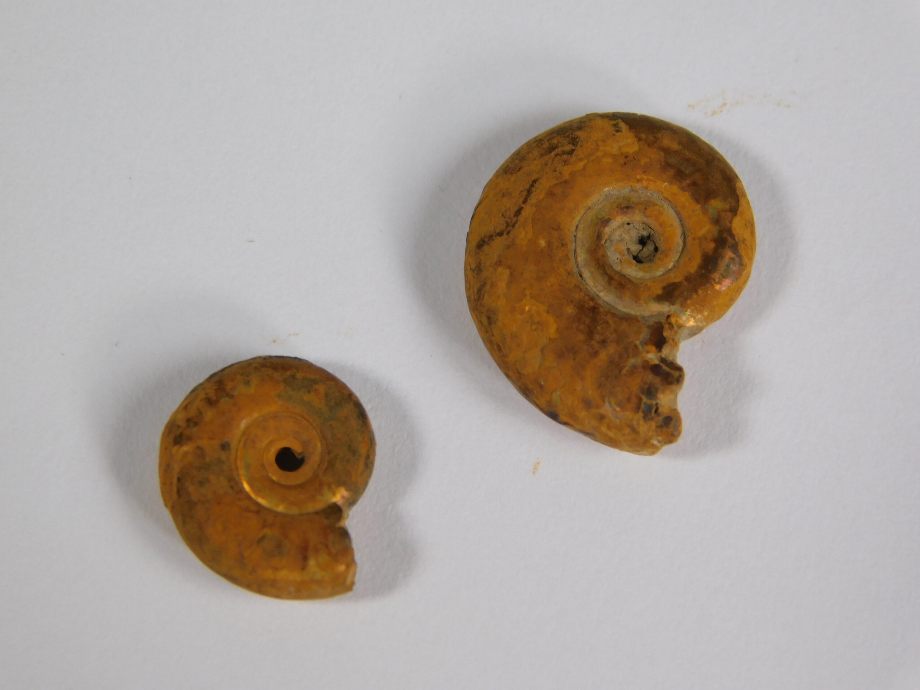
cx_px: 459
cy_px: 346
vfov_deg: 7.3
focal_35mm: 203
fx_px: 5396
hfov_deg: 9.7
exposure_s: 1/125
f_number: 5.4
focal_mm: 35.9
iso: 125
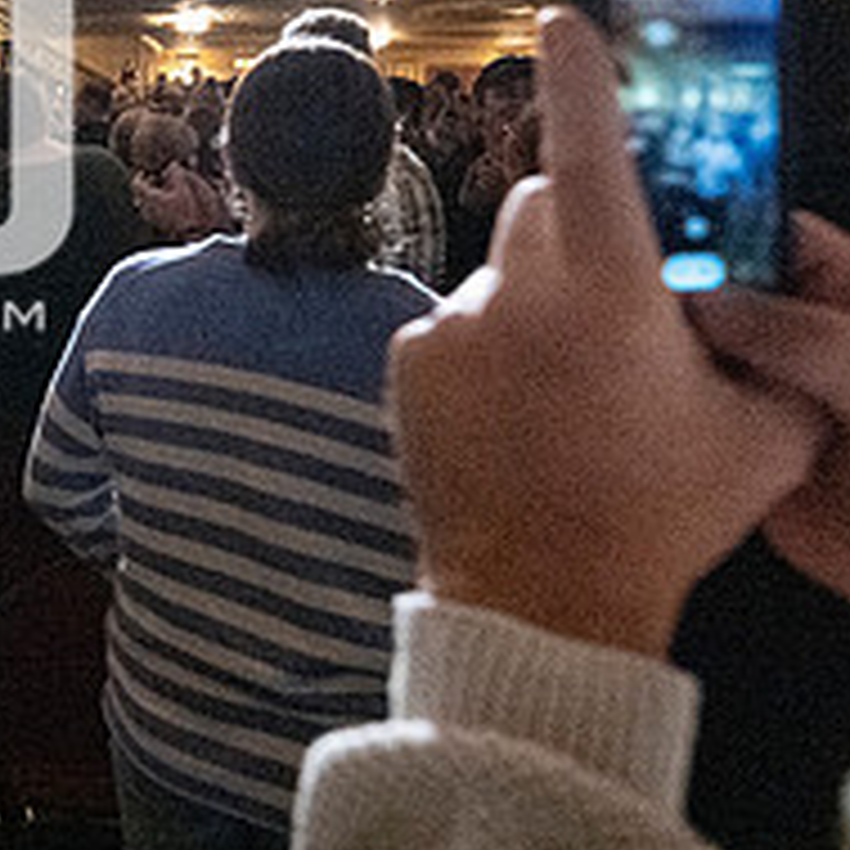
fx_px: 1195
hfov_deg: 30.5
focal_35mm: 43
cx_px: -265
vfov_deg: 37.6
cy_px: 155
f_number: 4
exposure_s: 1/400
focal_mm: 16.5
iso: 40637
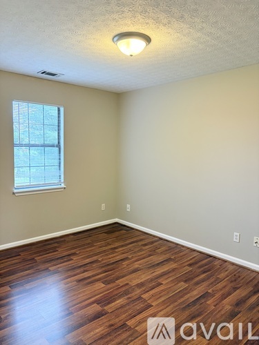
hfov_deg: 53.1
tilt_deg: -5.1
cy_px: 172
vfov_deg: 67.3
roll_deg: -1.4
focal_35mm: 26
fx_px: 259
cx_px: 130
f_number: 1.6
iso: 160
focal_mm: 5.96
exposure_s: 1/60
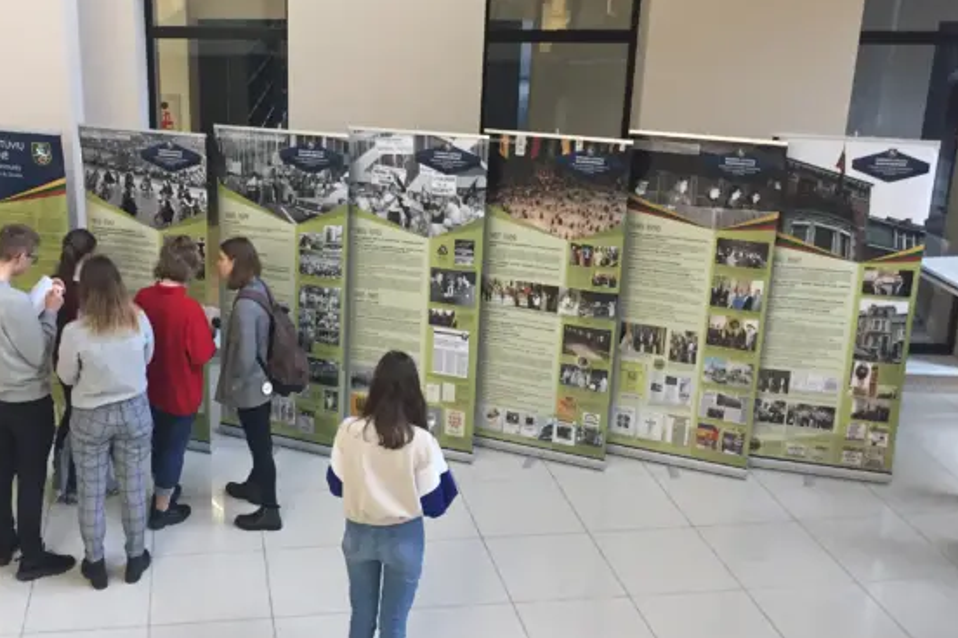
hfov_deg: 45.5
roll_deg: +0.2
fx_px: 1118
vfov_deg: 31.8
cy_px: 246
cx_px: 302
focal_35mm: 42
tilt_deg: -18.6
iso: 200
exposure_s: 1/30
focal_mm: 4.15
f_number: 2.2
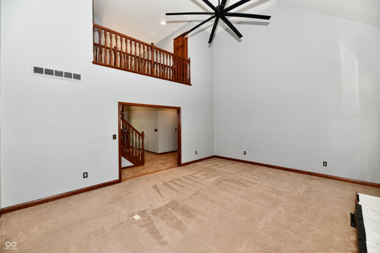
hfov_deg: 104.3
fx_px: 148
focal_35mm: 14
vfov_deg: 81.2
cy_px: 126
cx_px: 190
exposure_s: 1/60
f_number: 6.3
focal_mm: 14
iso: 640
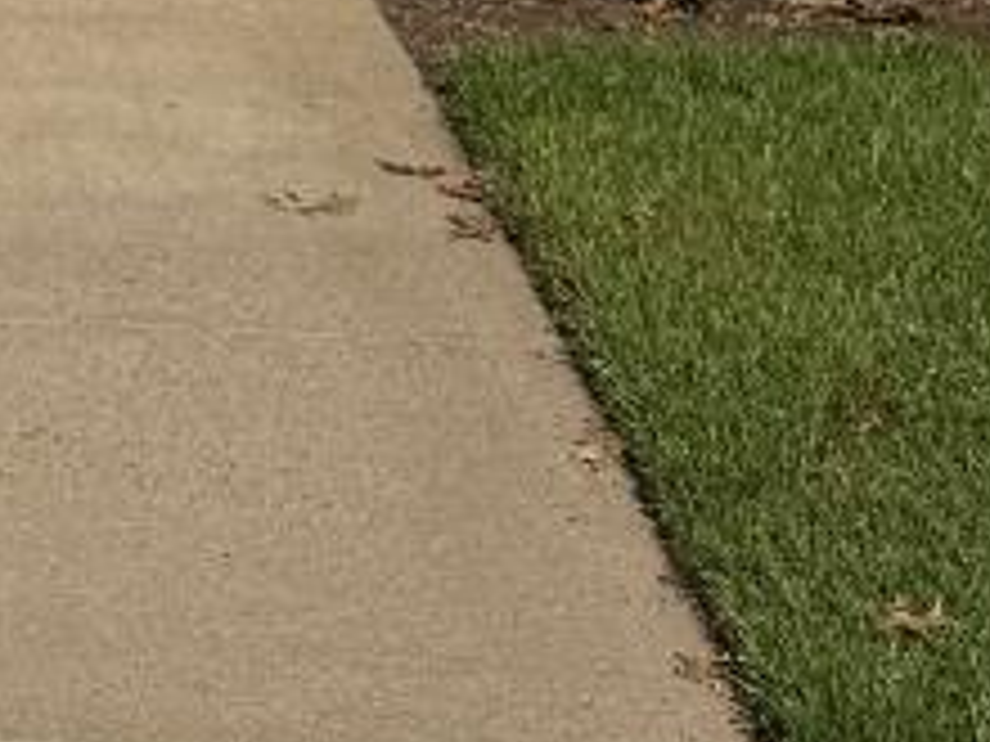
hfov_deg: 10.8
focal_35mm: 164
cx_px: -1112
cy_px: -1428
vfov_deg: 7.9
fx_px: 4690
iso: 80
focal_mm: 6.76
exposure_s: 1/14286
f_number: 1.78
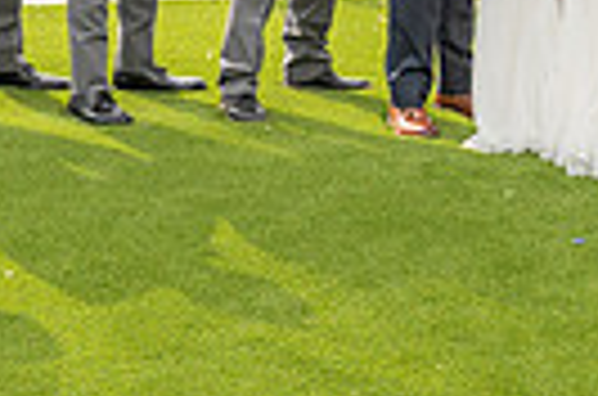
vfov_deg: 11.9
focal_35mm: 105
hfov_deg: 19.0
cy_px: -317
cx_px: 598
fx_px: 1740
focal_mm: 24
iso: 200
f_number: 6.3
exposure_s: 1/200
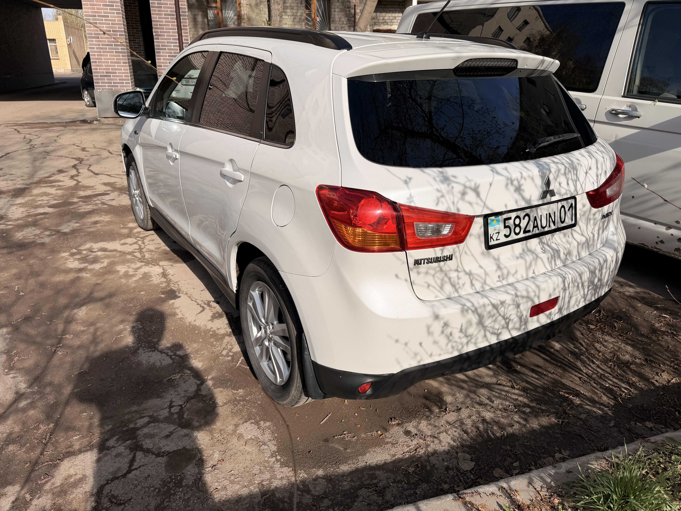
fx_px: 472
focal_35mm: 24
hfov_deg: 71.6
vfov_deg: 56.8
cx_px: 340
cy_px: 256
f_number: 1.78
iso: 80
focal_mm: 6.76
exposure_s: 1/4975
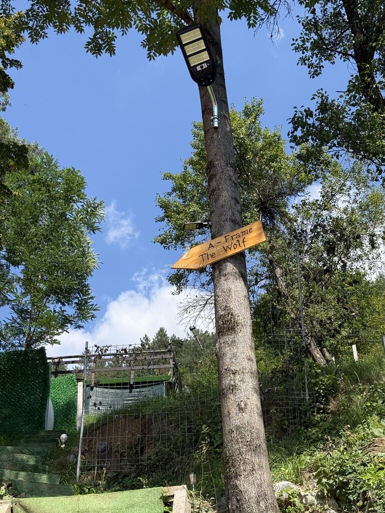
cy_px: 256
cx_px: 192
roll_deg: +1.7
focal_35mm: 48
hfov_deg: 30.3
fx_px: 712
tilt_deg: +35.8
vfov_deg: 39.7
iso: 64
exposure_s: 1/2976
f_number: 1.78
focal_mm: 6.76
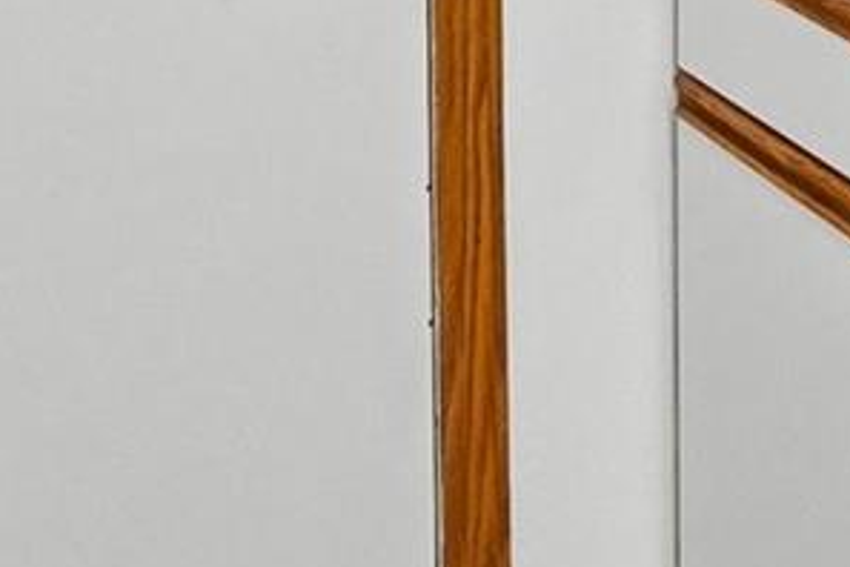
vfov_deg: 12.0
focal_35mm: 97
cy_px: -682
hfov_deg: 18.7
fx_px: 2290
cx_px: 1256
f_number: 8
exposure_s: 1/15
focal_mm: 12
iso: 400
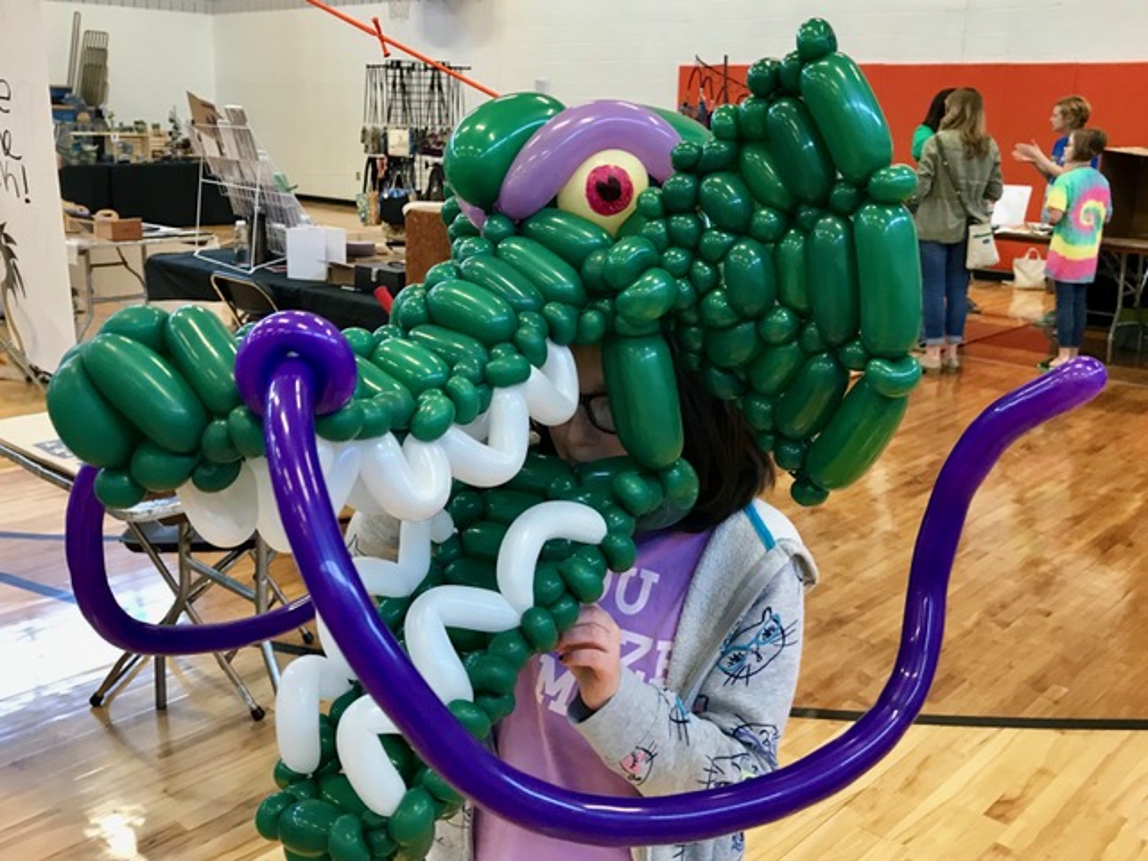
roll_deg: +2.0
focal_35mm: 28
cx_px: 574
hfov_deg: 63.4
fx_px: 929
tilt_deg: -13.3
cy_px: 430
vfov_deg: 49.7
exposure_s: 1/30
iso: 40
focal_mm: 3.99
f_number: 1.8
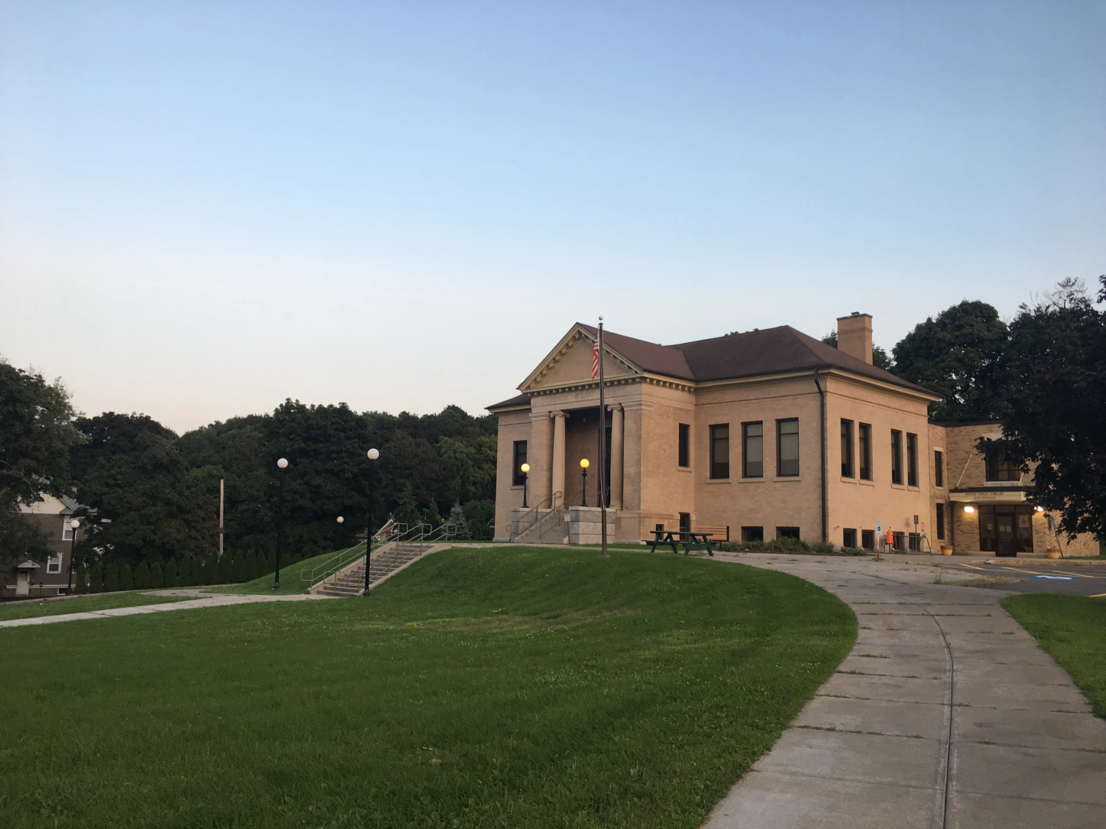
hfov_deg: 61.7
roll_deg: +0.2
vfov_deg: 48.2
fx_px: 927
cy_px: 414
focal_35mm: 29
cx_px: 553
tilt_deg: +8.0
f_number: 2.2
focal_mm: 4.15
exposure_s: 1/120
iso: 32
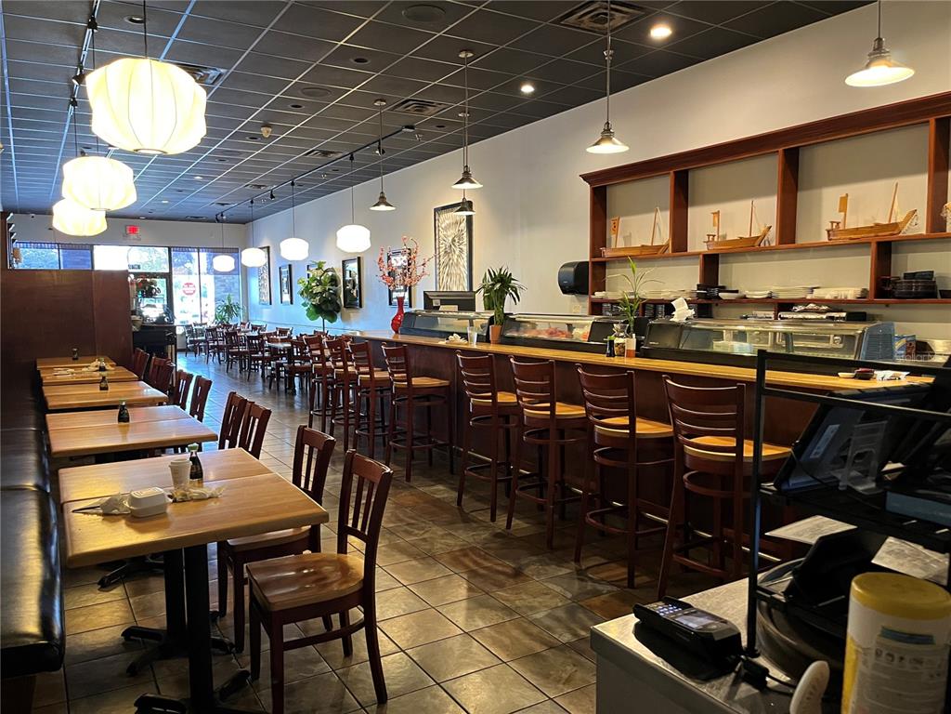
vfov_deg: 53.1
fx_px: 714
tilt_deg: -5.8
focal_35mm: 26
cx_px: 476
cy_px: 357
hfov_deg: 67.3
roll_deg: +0.4
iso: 400
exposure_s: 1/40
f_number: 1.6
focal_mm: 5.1
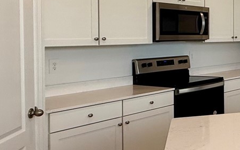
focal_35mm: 53
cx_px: 350
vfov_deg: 24.2
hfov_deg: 27.6
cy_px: 43
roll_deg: -1.1
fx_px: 347
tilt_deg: -1.6
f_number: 2.2
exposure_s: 1/120
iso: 125
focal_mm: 2.22
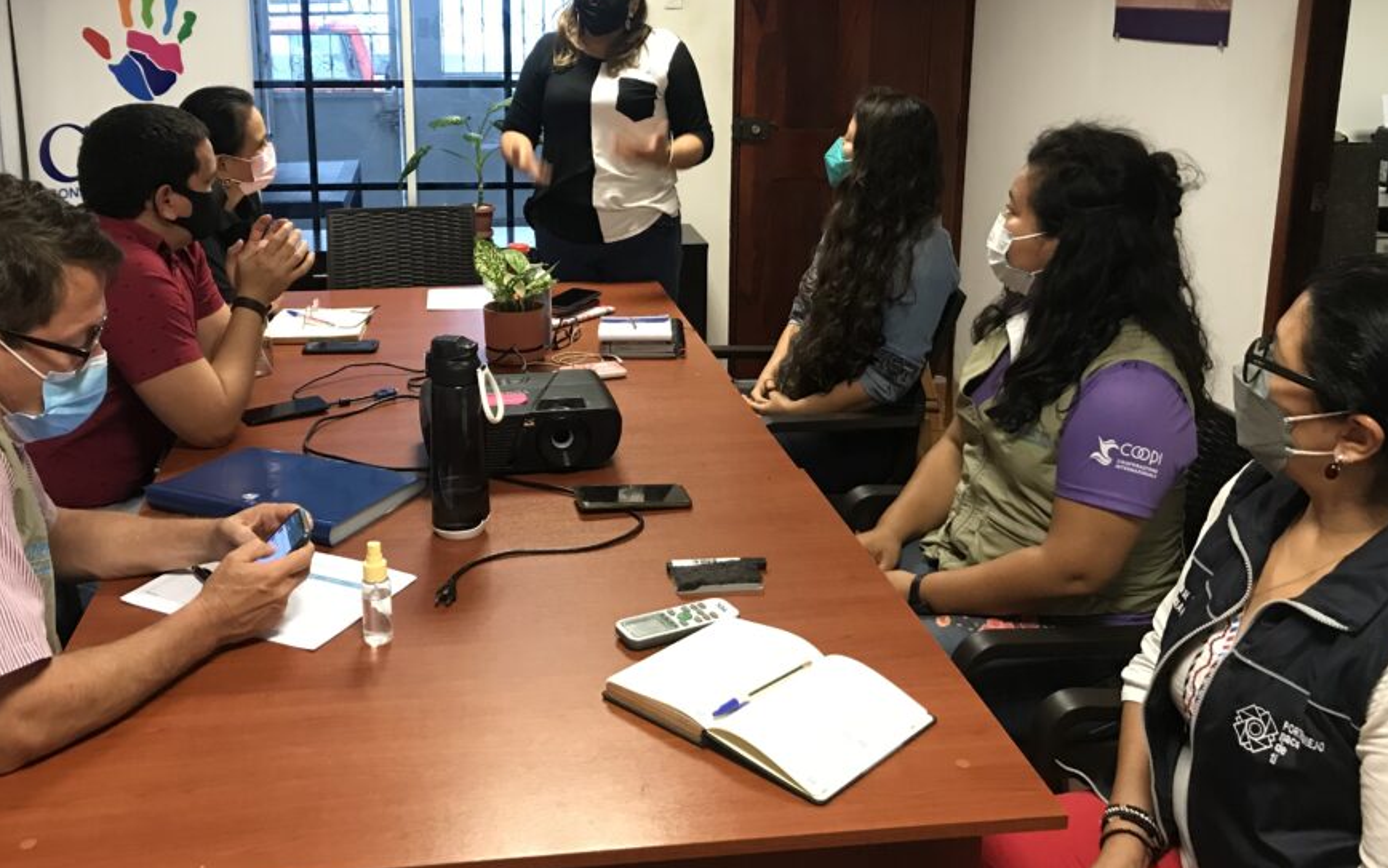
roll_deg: -0.5
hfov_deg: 55.2
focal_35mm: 35
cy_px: 293
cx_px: 612
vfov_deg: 36.0
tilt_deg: -12.6
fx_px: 1324
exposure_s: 1/15
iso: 80
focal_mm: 3.99
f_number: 1.8
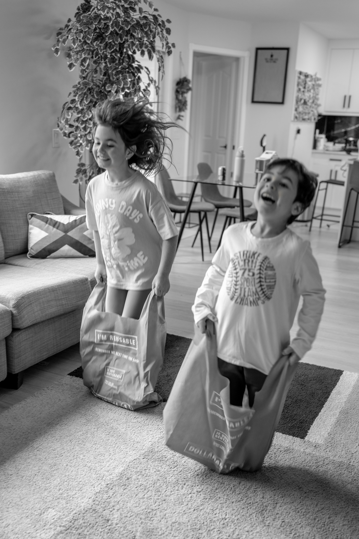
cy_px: 270
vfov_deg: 54.4
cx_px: 180
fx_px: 524
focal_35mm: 35
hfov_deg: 37.9
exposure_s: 1/160
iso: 800
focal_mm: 35
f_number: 2.2
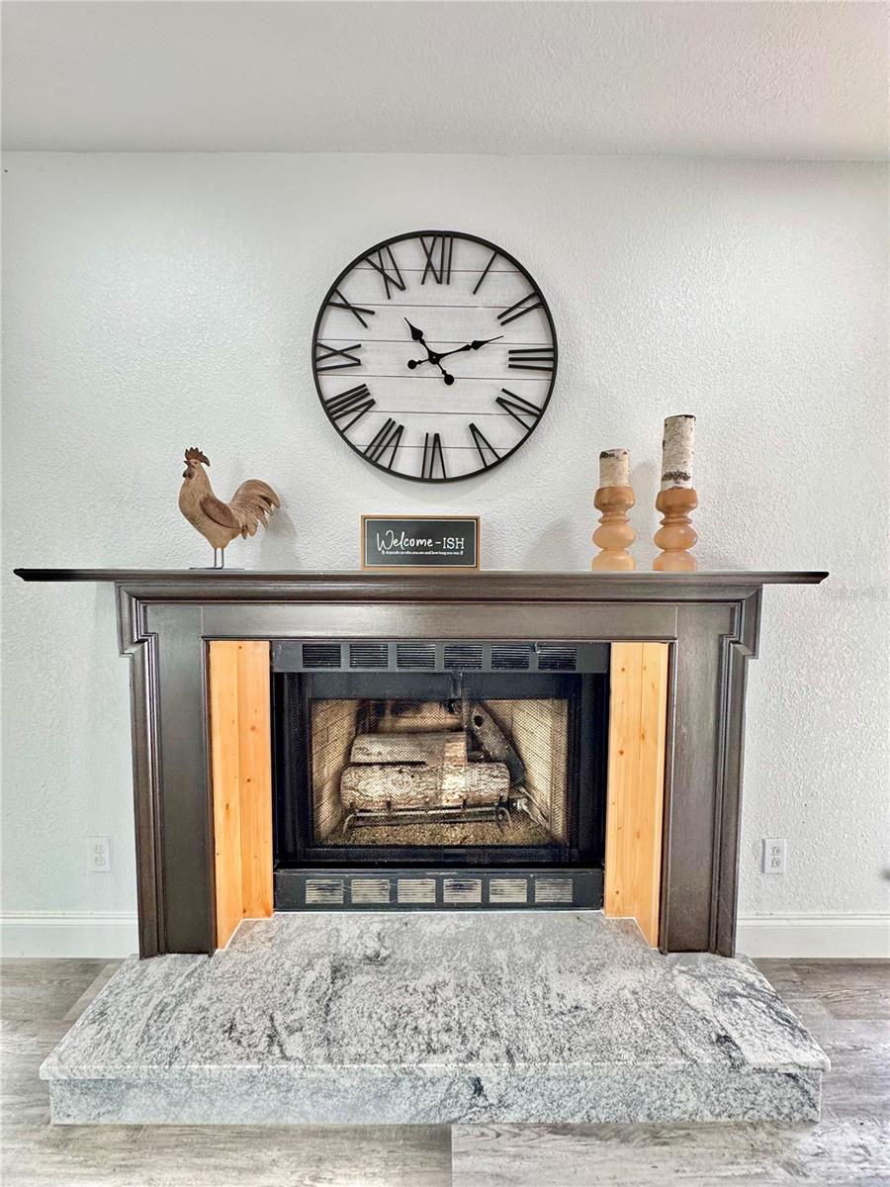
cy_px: 594
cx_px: 445
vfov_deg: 102.1
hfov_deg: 85.7
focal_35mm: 14
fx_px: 480
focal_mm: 2.22
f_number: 2.2
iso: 160
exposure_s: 1/120
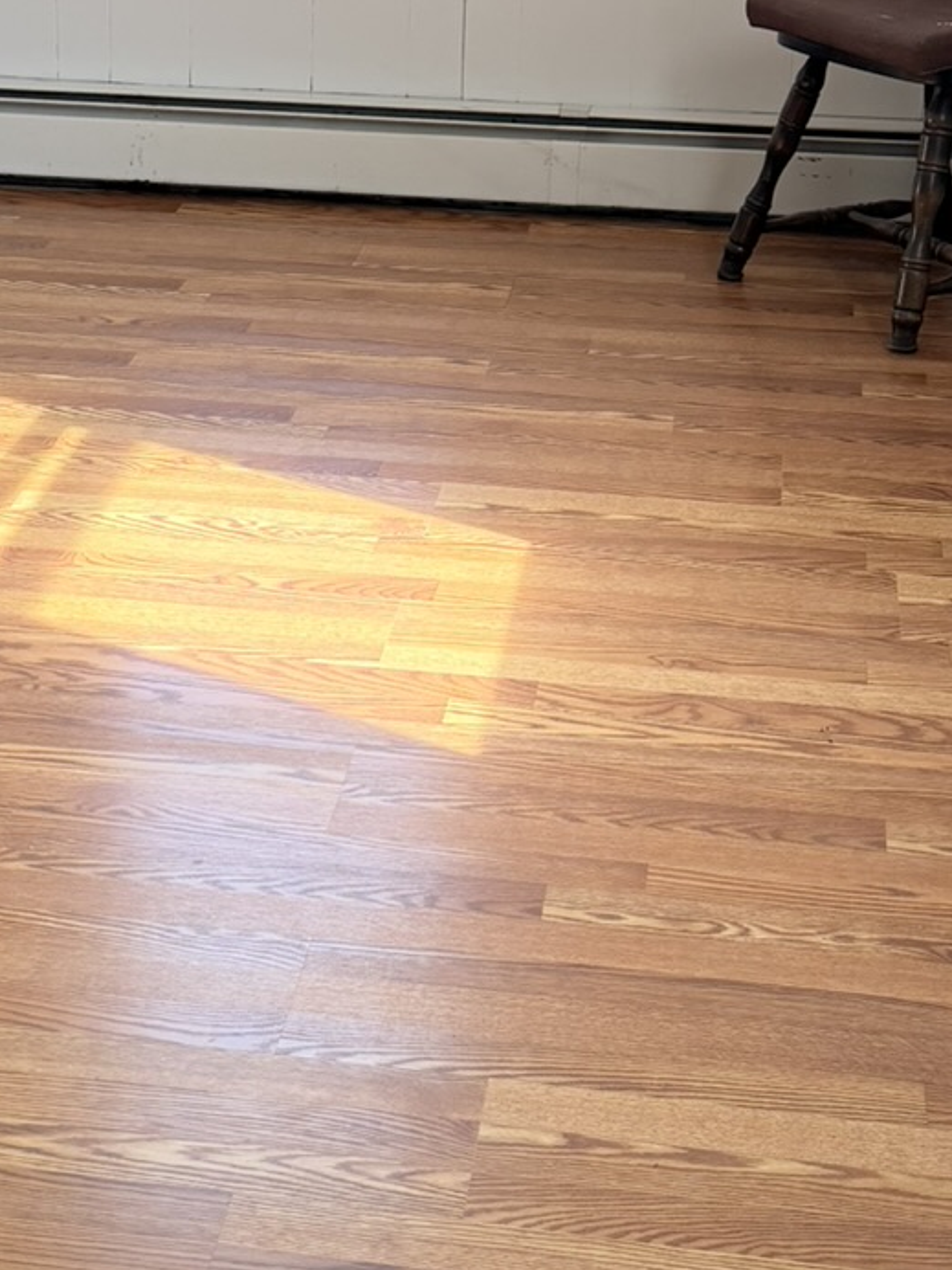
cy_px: 338
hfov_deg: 20.6
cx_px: 306
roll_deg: -1.1
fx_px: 2603
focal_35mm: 71
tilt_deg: -18.5
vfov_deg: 27.1
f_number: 1.78
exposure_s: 1/196
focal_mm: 6.76
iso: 100
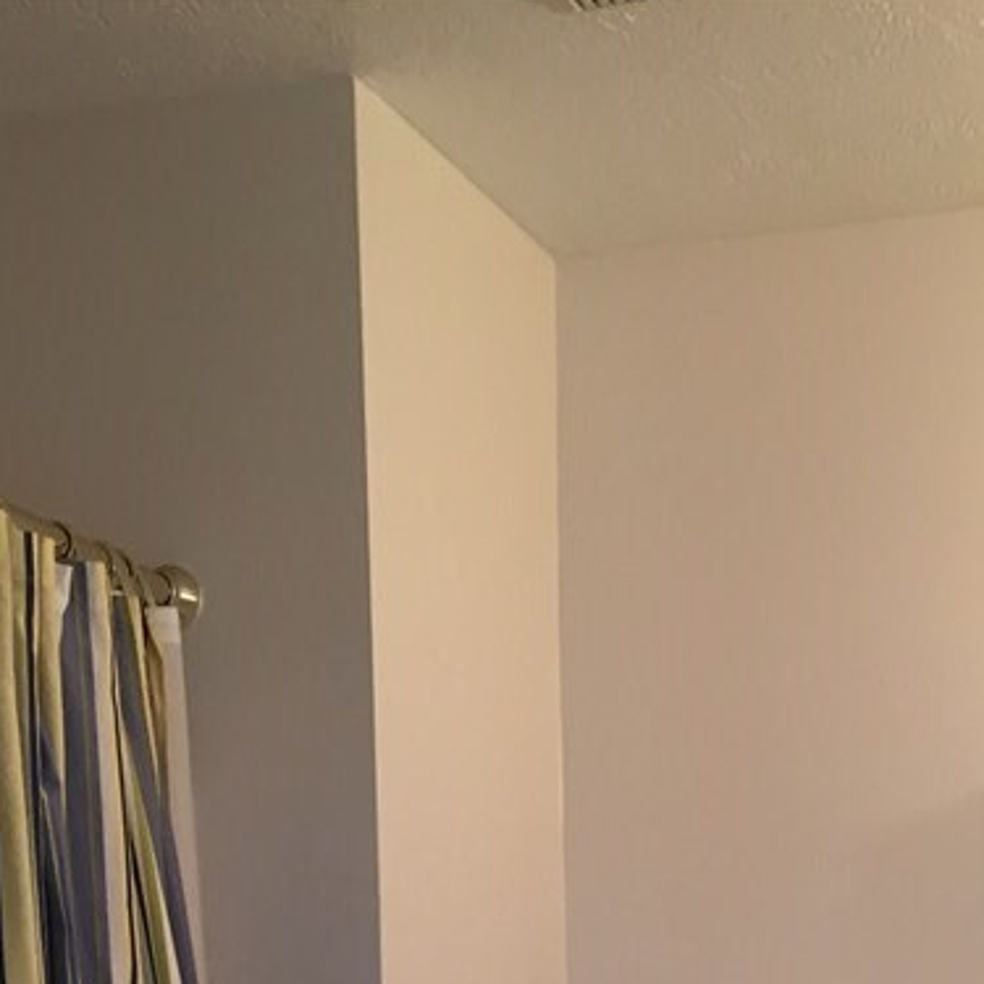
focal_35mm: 70
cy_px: 1336
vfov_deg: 21.8
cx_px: 703
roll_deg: +1.4
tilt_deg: -4.5
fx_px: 2251
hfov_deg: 24.5
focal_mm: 4.15
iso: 80
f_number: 2.2
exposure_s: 1/30
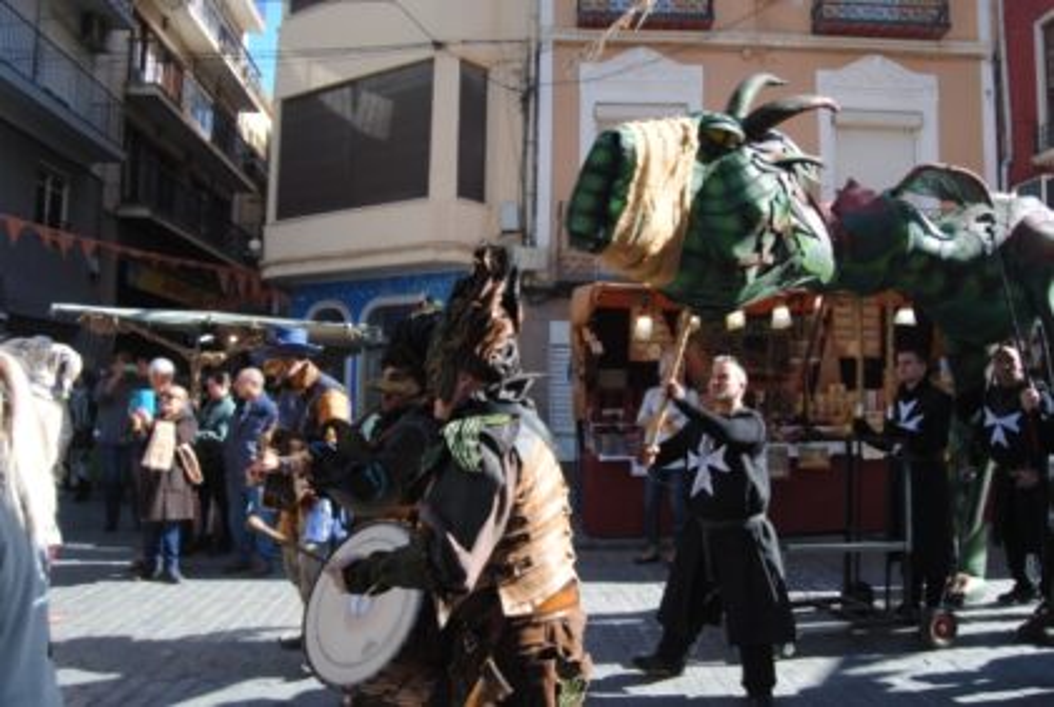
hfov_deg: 67.3
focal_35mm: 27
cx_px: 527
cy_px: 354
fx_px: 792
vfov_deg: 48.1
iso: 100
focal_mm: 18
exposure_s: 1/125
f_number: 5.6
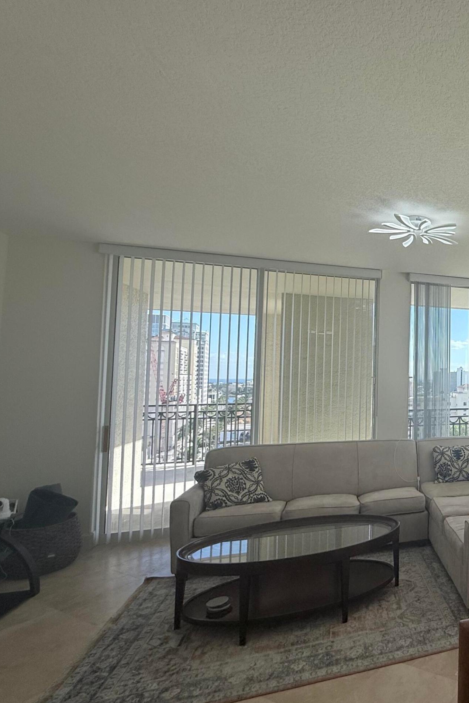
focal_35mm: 22
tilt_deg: +3.0
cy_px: 356
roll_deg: -0.4
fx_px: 430
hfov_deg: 44.5
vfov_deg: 78.6
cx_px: 508
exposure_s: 1/1211
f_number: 2.2
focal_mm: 2.22
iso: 64
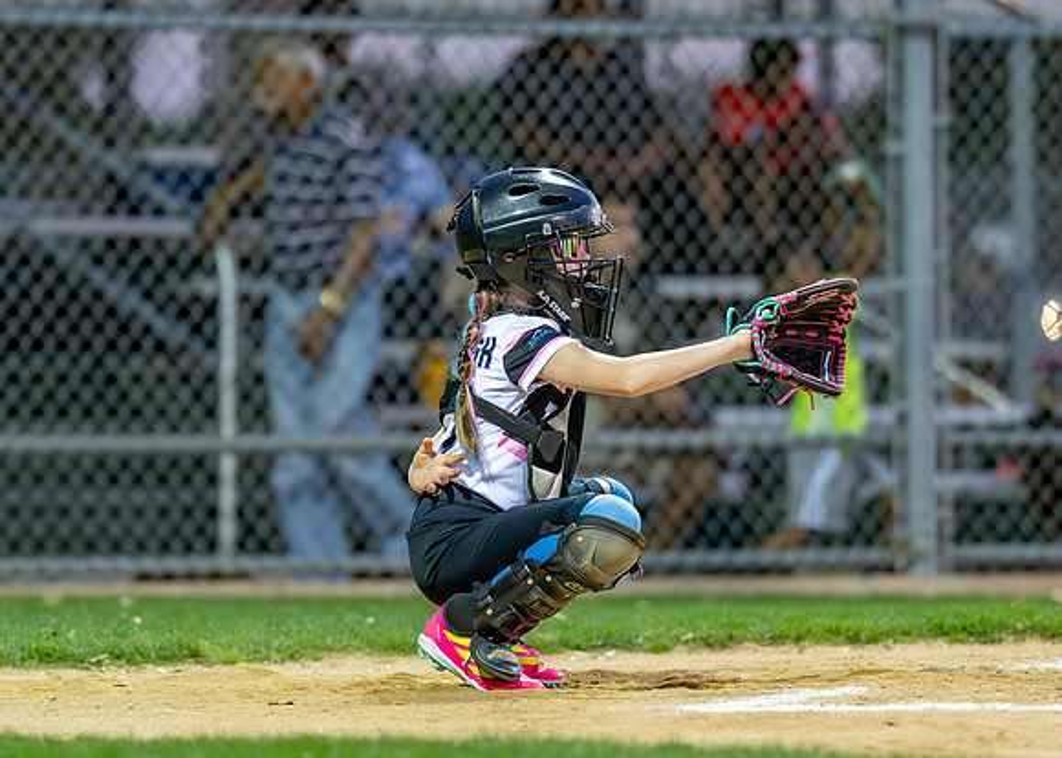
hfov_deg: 5.8
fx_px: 10435
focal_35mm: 346
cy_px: 364
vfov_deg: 4.2
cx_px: 518
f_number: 1.8
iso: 4000
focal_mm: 135
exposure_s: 1/1250
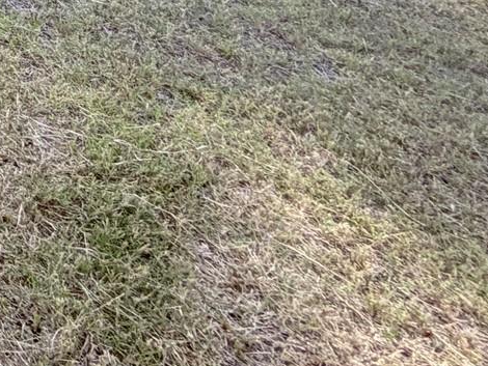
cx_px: -543
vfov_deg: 17.7
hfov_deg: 17.9
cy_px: -349
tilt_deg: -4.6
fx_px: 860
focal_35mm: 61
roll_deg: +0.7
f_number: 2.2
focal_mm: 2.22
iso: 50
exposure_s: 1/222
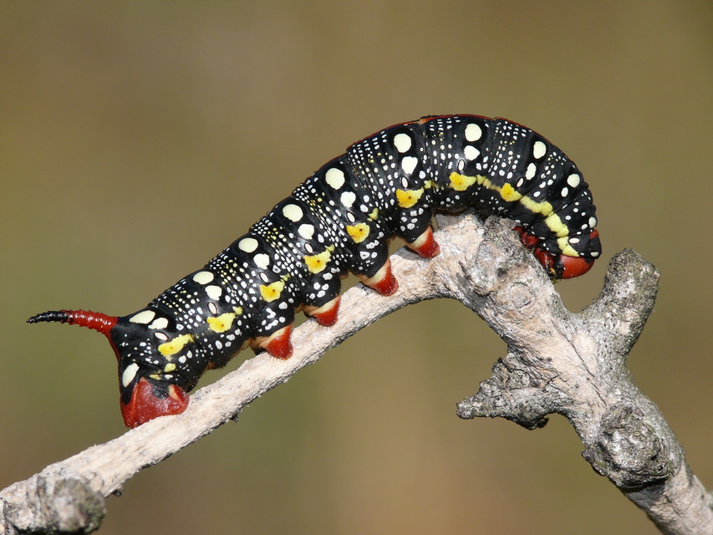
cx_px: 356
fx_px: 4553
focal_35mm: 221
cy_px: 268
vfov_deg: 6.7
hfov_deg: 9.0
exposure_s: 1/500
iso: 100
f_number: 6.3
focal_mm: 46.6
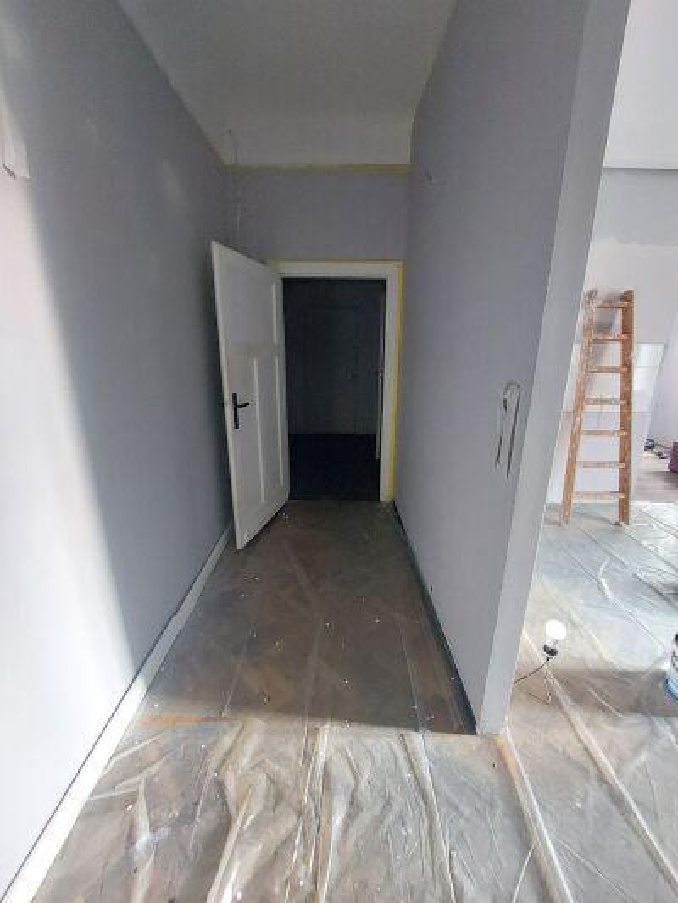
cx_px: 339
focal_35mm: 13
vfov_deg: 106.2
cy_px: 452
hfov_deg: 89.9
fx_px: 339
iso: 640
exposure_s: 1/20
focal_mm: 1.74
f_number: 2.2
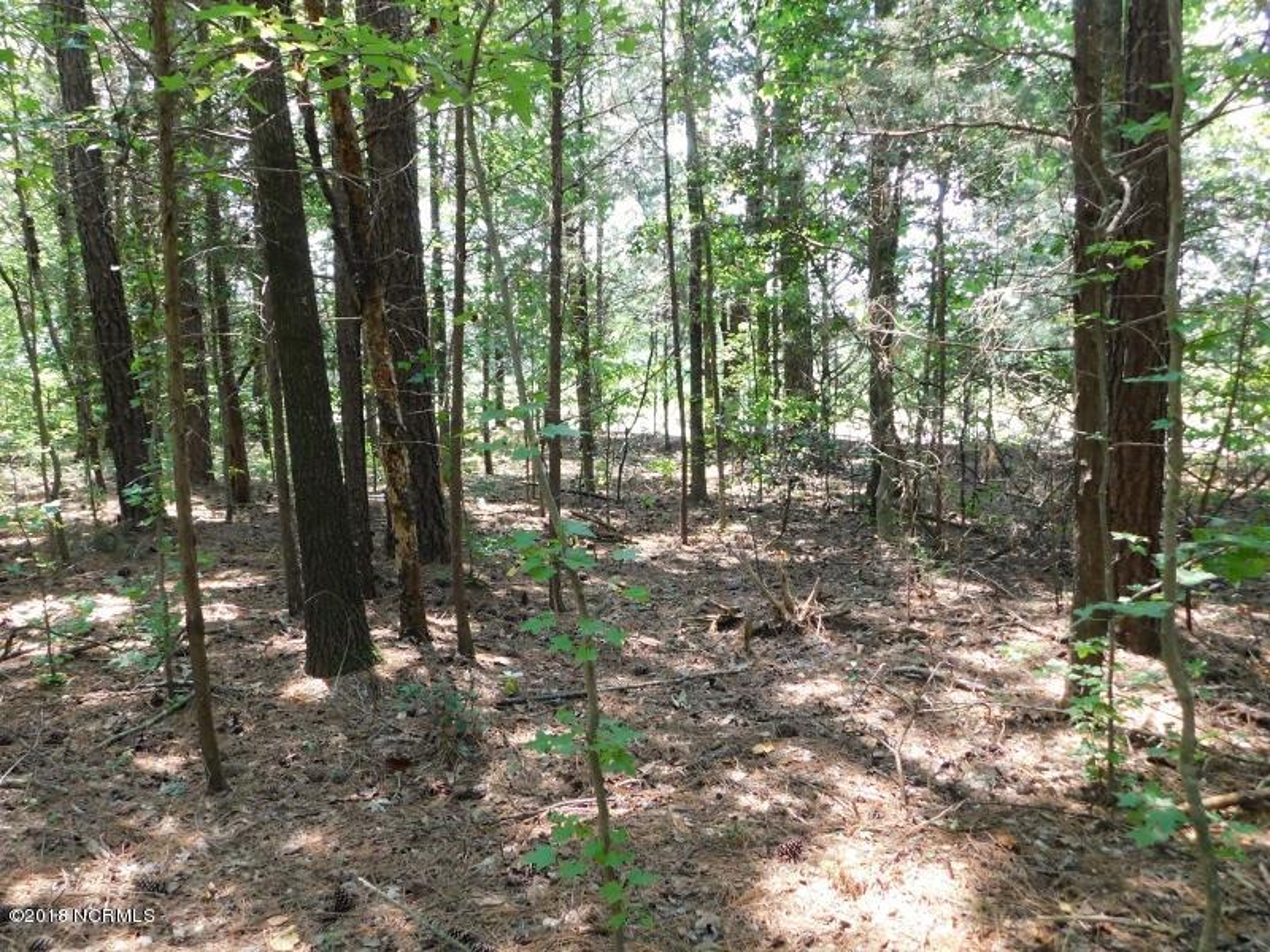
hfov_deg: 60.0
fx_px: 1101
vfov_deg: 46.8
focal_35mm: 30
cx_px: 635
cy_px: 476
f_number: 3.2
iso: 400
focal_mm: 5.3
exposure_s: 1/100
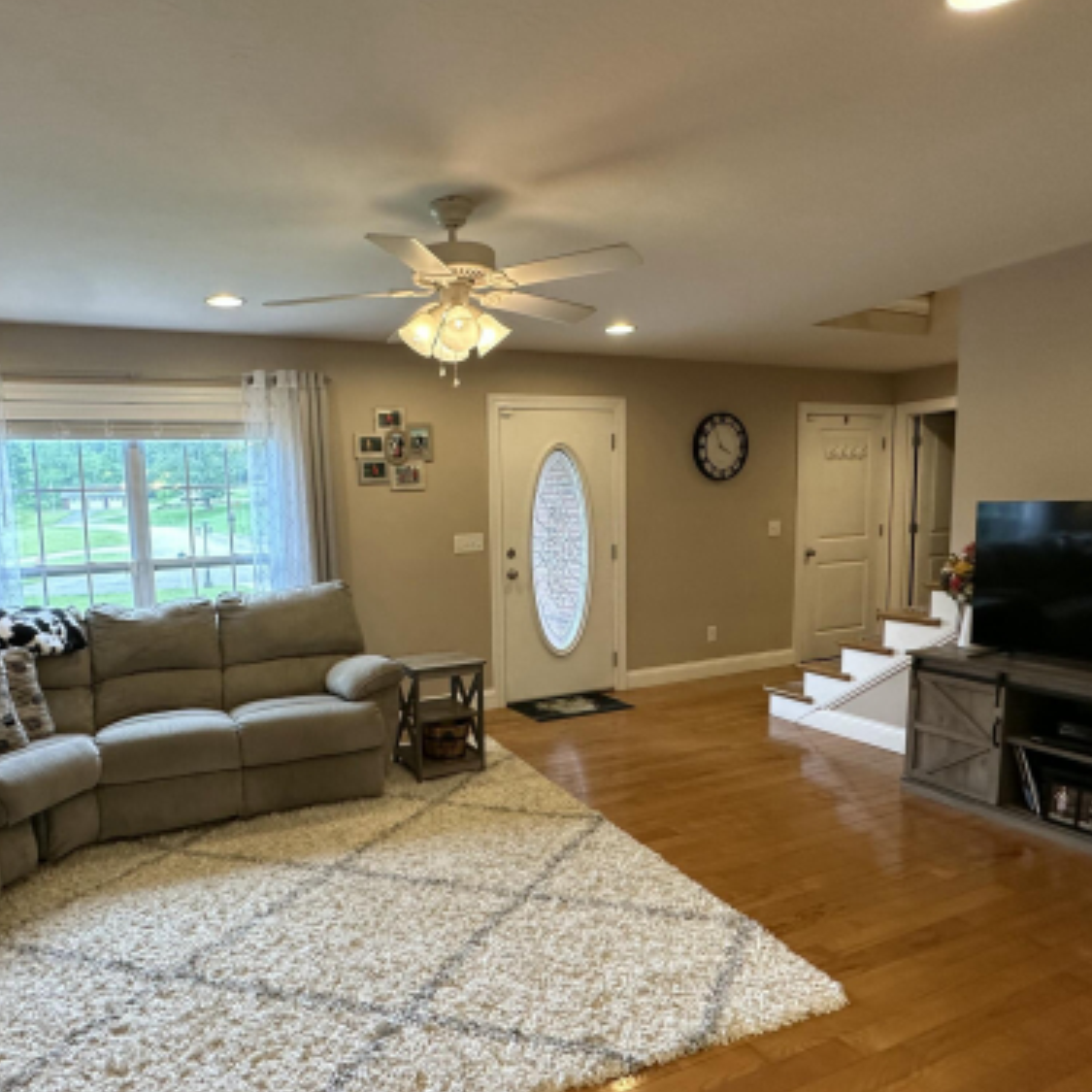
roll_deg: +2.2
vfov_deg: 69.5
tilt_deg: -5.9
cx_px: 435
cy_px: 594
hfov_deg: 68.9
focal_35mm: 22
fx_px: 785
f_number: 2.2
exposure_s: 1/120
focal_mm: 2.22
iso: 200
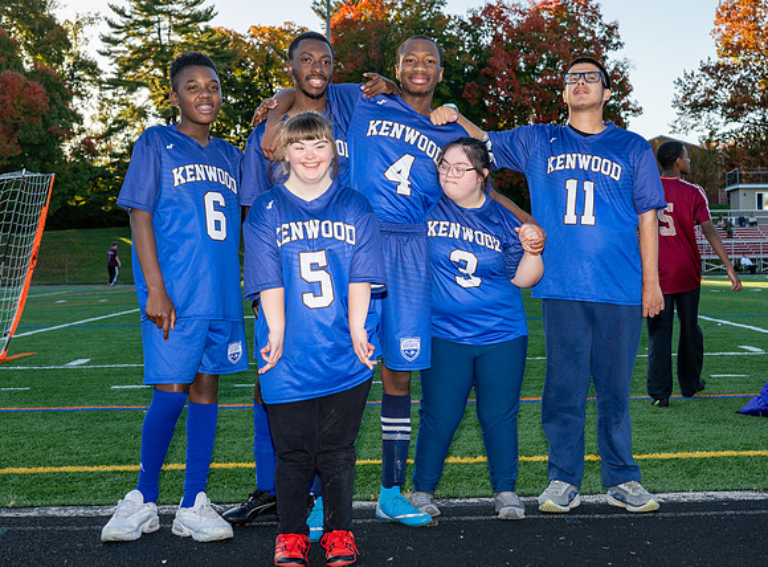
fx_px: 1160
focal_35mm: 53
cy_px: 223
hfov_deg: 36.5
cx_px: 461
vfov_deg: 27.4
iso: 100
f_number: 5.6
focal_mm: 36
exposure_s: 1/200
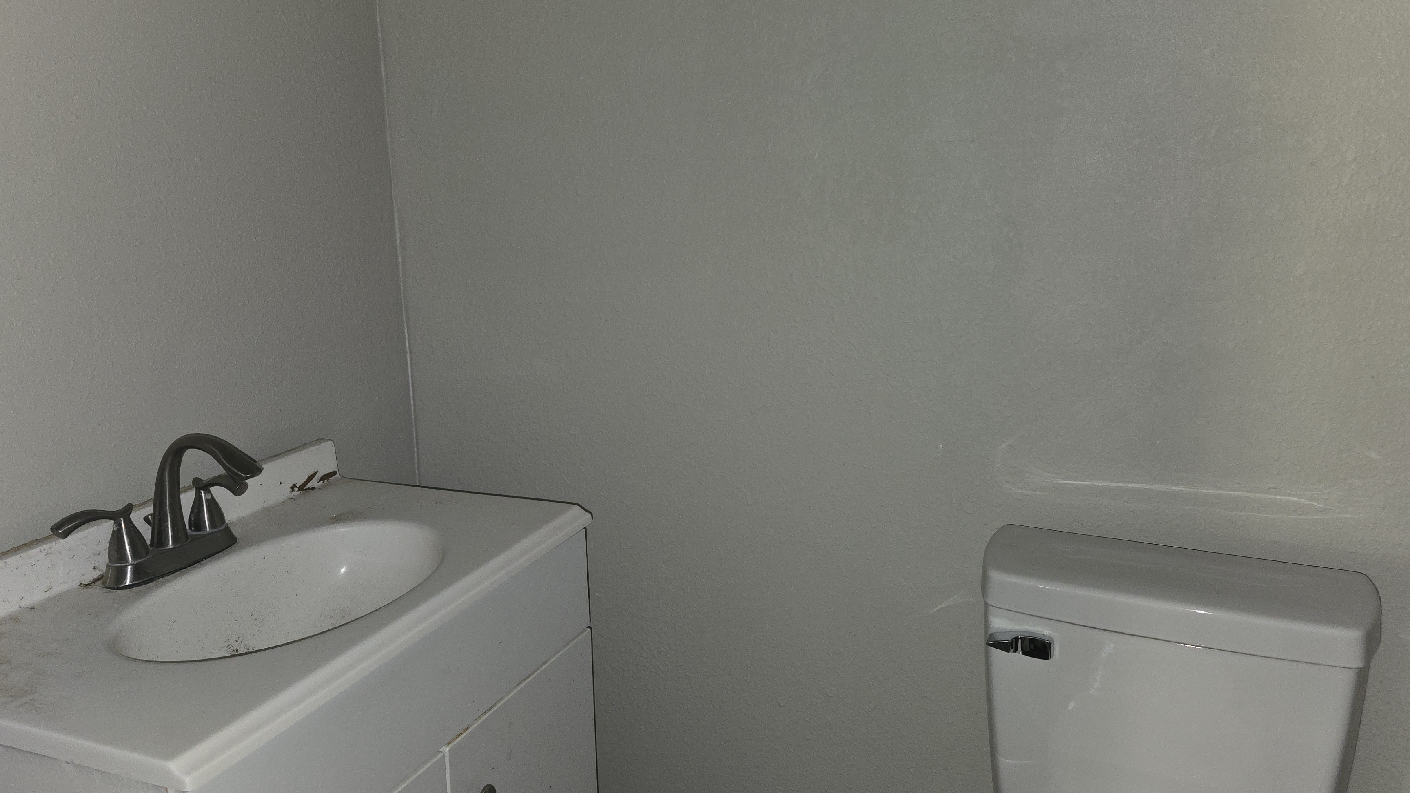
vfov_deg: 40.2
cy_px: 382
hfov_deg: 66.0
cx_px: 746
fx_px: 1084
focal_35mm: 29
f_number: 1.8
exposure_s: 1/31.6
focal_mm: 5.4
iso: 100
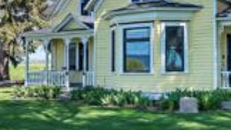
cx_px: 198
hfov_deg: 35.0
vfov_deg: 21.0
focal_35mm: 57
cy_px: 49
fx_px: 349
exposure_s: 1/160
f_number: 9
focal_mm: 22
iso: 200
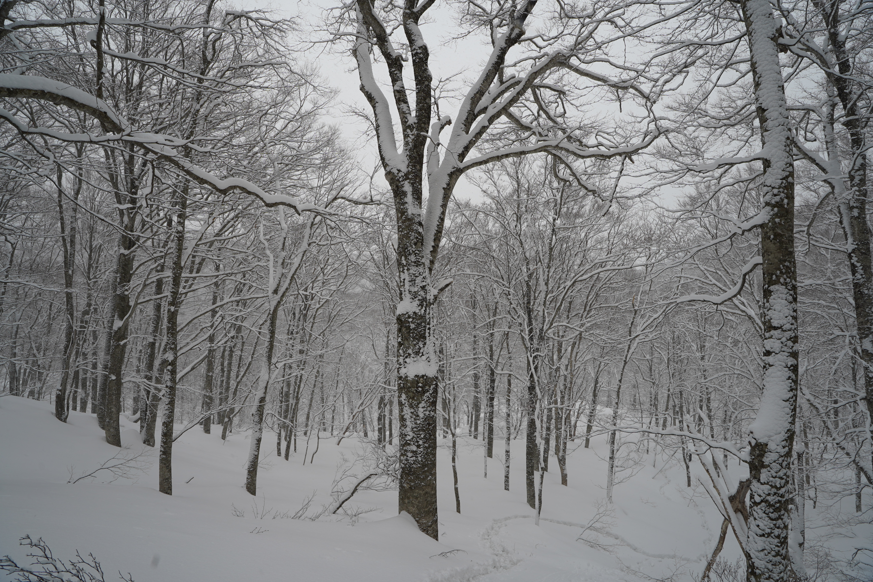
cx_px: 436
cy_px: 291
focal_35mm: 17
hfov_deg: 93.3
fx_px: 412
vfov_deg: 70.4
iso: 100
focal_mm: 17
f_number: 9
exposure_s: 1/200
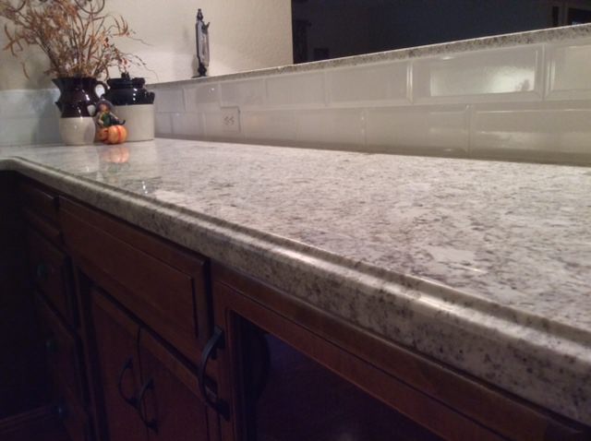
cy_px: 220
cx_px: 296
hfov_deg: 56.9
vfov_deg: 44.1
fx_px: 546
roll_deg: +2.0
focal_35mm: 32
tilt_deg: -13.3
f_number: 2.4
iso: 160
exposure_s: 1/24
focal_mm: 3.3
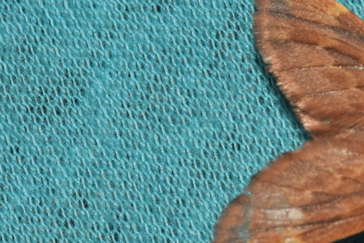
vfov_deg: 2.8
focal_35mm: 494
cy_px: 137
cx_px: 401
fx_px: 4994
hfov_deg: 4.2
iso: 400
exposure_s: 1/160
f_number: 16
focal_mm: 140
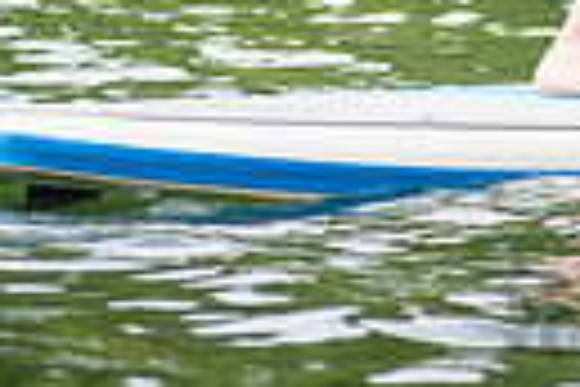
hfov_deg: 5.7
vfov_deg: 3.8
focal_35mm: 361
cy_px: -457
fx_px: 5816
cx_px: 836
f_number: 4.5
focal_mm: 80
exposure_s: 1/500
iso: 200
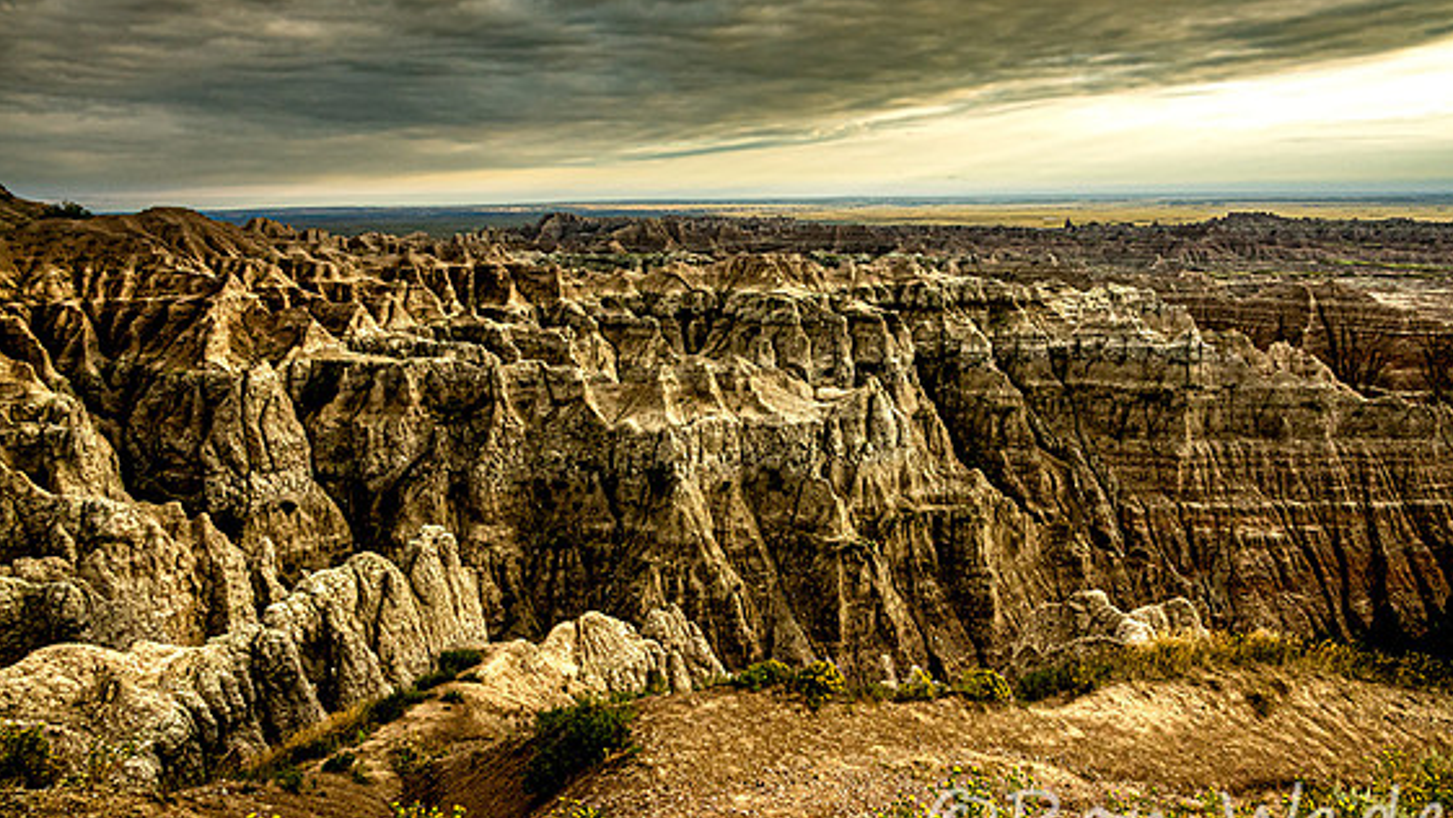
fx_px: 1002
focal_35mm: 26
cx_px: 746
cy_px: 392
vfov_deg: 44.4
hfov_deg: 71.9
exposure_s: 1/320
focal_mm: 8.82
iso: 500
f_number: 3.5
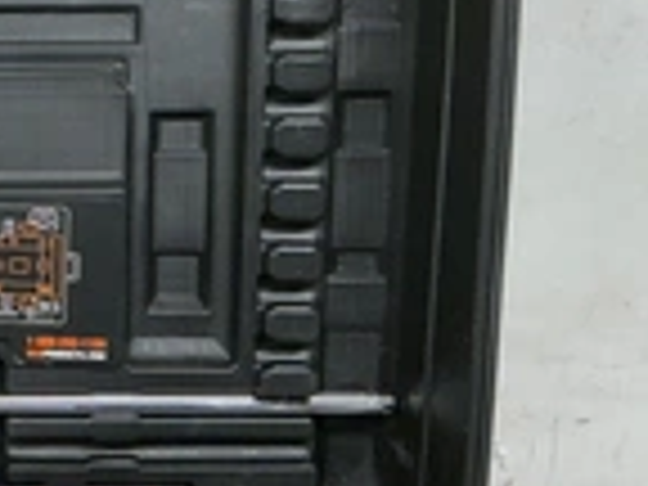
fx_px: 1460
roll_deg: +0.7
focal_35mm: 78
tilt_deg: -20.4
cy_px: 176
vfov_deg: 18.9
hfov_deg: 23.6
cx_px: -50
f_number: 1.8
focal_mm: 3
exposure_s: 1/120
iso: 64
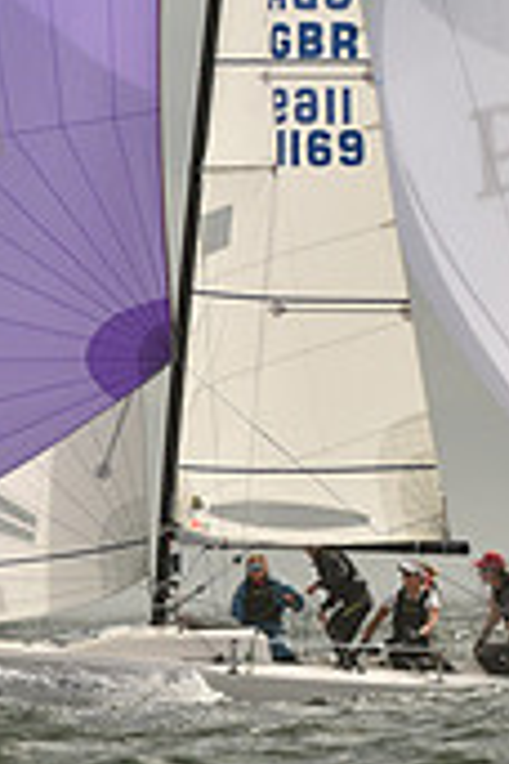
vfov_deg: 2.5
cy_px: -85
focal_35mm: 813
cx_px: 239
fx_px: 17241
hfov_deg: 1.7
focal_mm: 240
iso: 320
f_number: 9
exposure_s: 1/1600
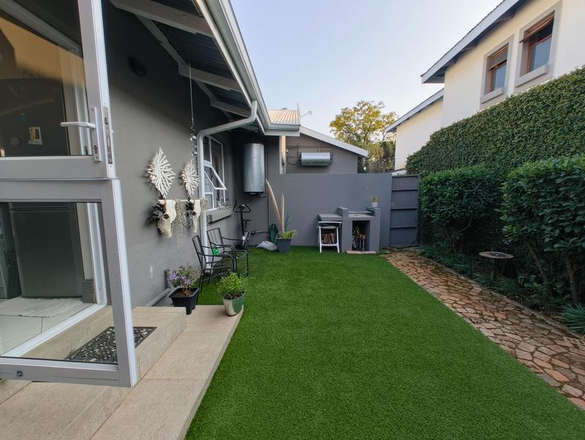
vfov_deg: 85.8
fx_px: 237
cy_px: 220
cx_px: 292
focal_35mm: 14
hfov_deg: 102.0
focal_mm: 2.15
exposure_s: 1/100
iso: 181
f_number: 2.2
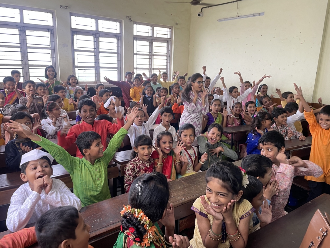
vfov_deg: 53.1
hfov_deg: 67.3
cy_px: 124
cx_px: 165
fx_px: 248
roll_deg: -1.7
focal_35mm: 26
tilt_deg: -13.4
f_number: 1.6
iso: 80
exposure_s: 1/50
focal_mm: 4.2
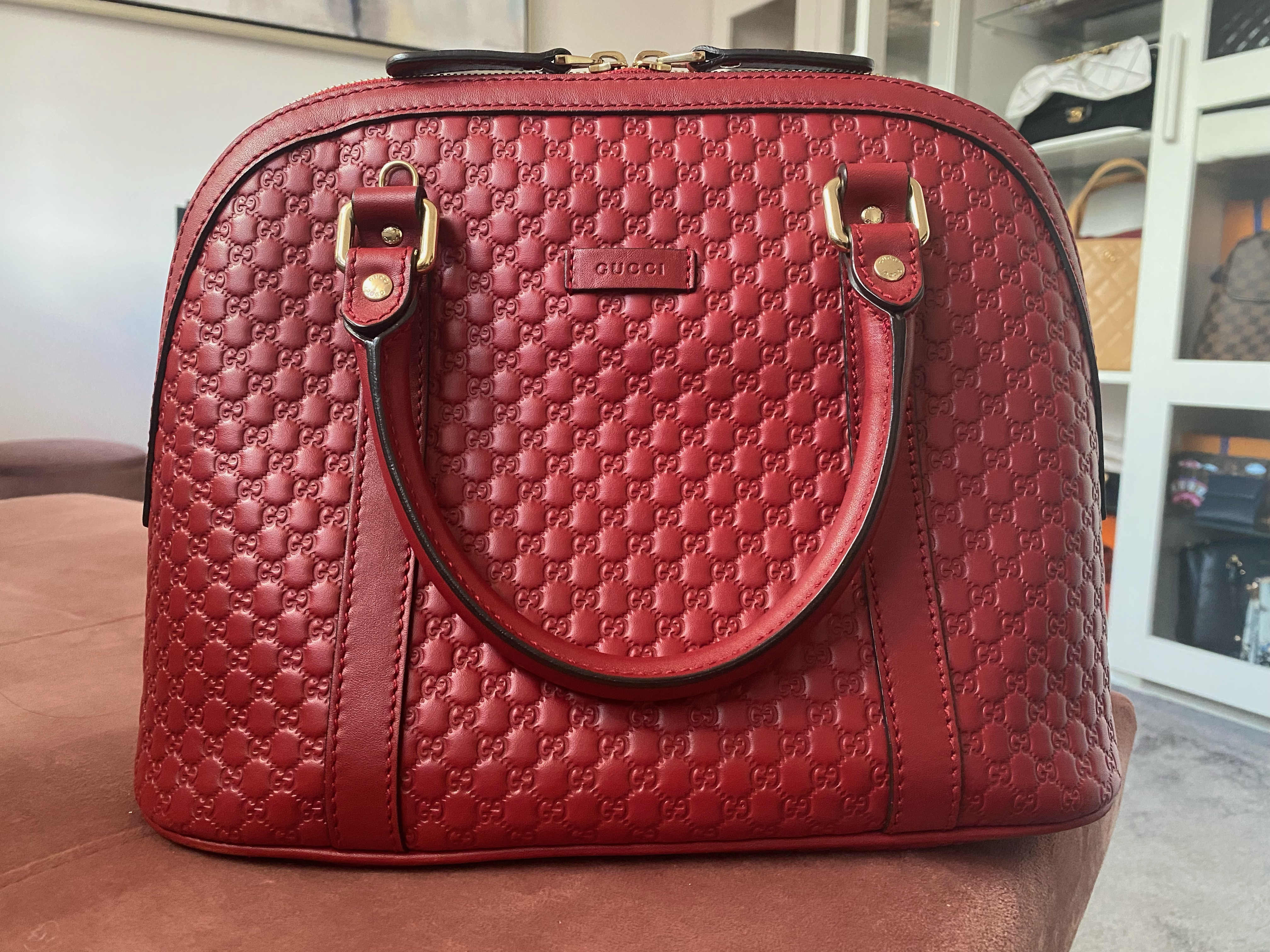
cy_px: 476
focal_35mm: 26
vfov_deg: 53.1
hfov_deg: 67.3
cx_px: 635
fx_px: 954
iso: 500
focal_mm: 4.25
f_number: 1.8
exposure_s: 1/48
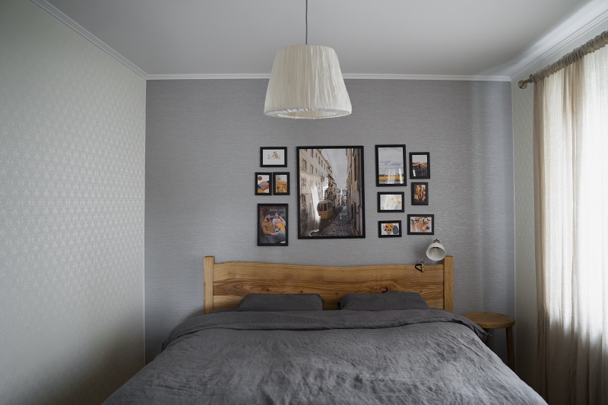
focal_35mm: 28
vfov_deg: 46.4
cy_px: 202
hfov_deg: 65.5
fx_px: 473
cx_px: 304
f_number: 2.8
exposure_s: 1/80
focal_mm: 28
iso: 1600
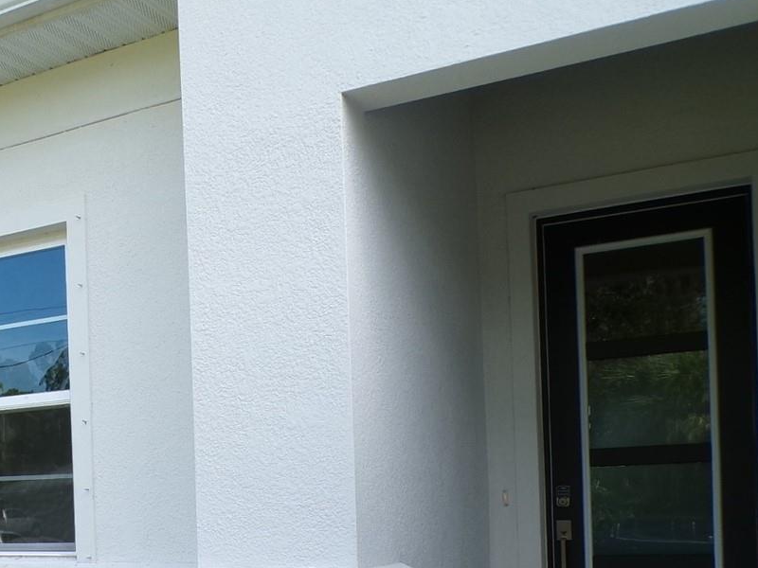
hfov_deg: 38.2
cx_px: 150
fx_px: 1051
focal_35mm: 48
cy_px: 516
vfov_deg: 29.0
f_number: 4.4
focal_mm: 4.3
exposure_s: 1/160
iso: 100
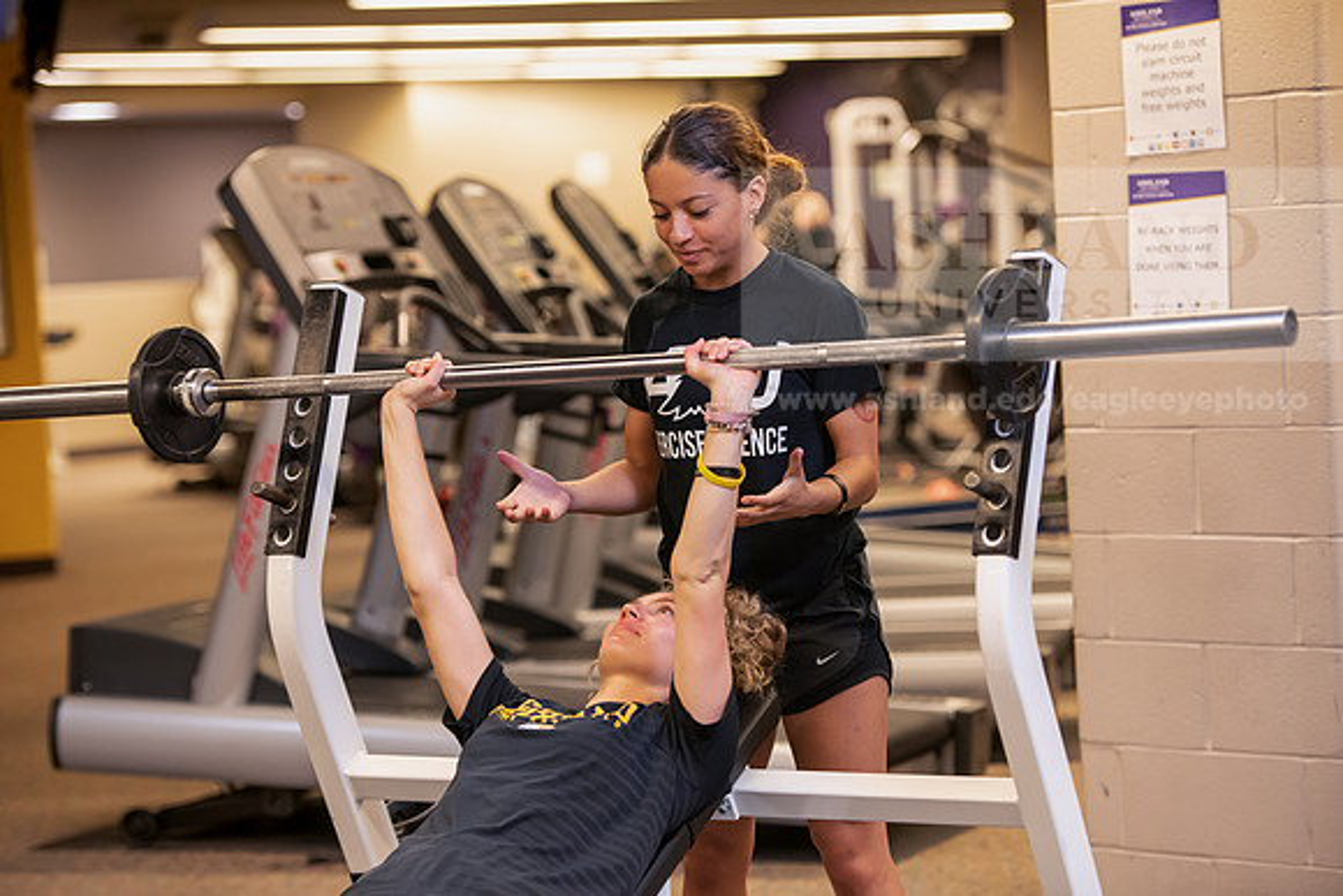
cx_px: 672
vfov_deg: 13.0
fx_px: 3918
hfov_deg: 19.5
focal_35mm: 105
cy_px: 448
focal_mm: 105
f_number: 3.2
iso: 1000
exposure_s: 1/200
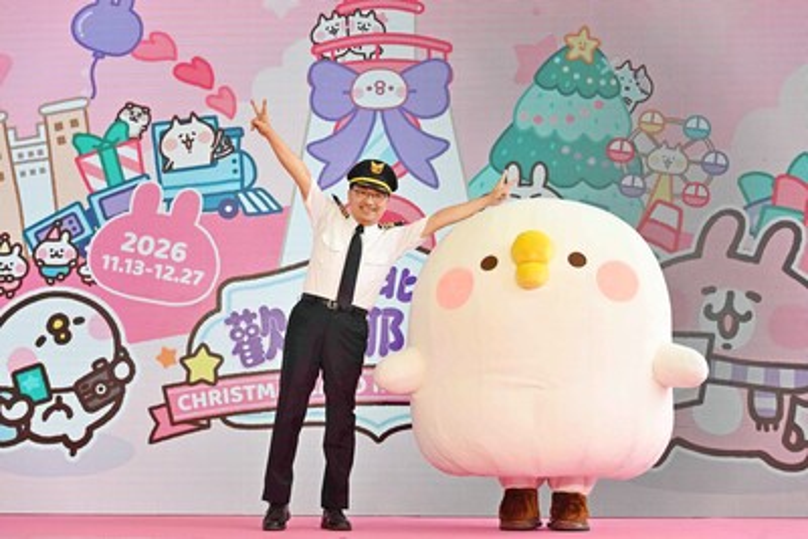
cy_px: 270
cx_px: 404
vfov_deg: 23.8
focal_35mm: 57
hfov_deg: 35.0
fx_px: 1280
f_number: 4
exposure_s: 1/100
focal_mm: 57
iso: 400
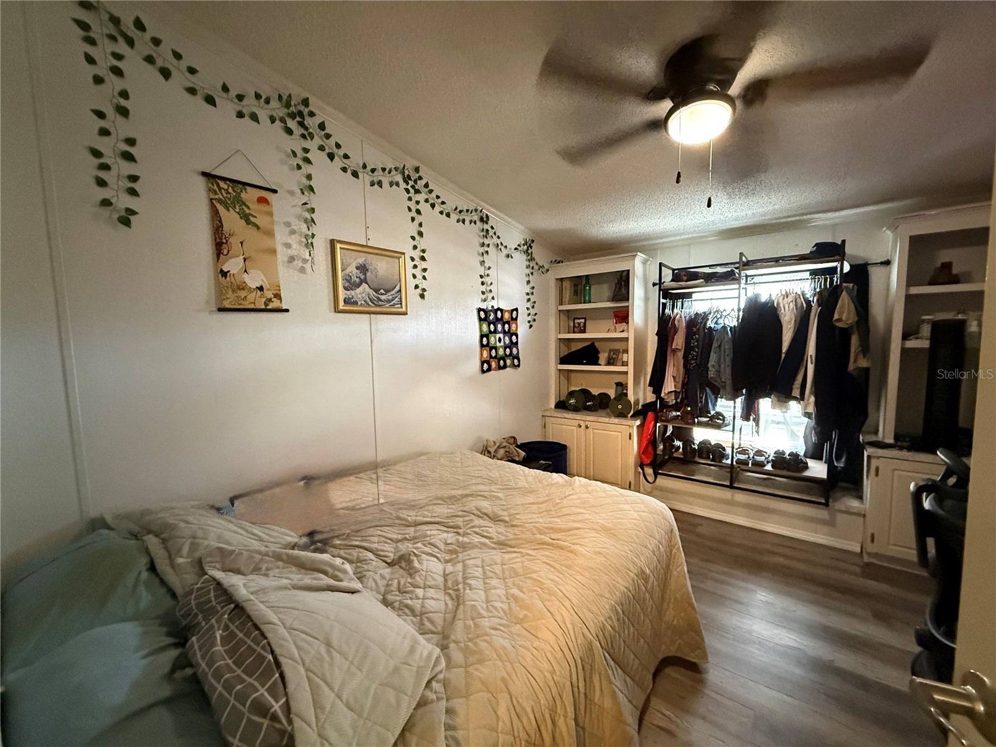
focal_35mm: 14
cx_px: 498
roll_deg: +1.8
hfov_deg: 102.1
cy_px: 374
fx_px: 403
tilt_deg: -5.5
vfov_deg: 85.7
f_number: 2.2
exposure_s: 1/60
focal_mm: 2.22
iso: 1000
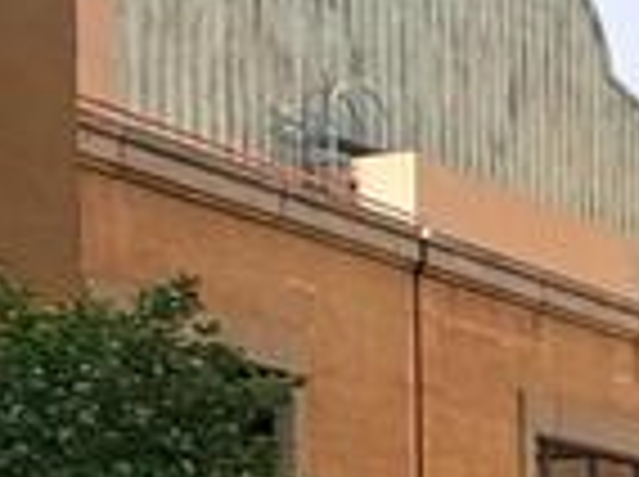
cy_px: 796
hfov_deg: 12.5
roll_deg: +0.9
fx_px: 1456
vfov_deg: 16.3
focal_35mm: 79
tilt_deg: +0.3
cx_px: 1791
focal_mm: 2.22
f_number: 2.2
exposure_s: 1/1795
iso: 50
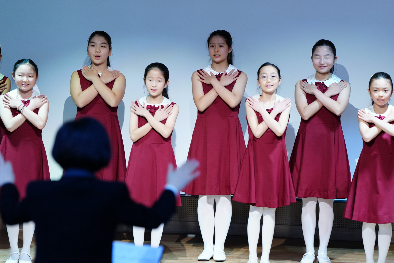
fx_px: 1992
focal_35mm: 182
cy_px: 143
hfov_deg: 11.3
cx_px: 229
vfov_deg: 7.5
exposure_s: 1/160
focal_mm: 155
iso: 1600
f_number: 3.5
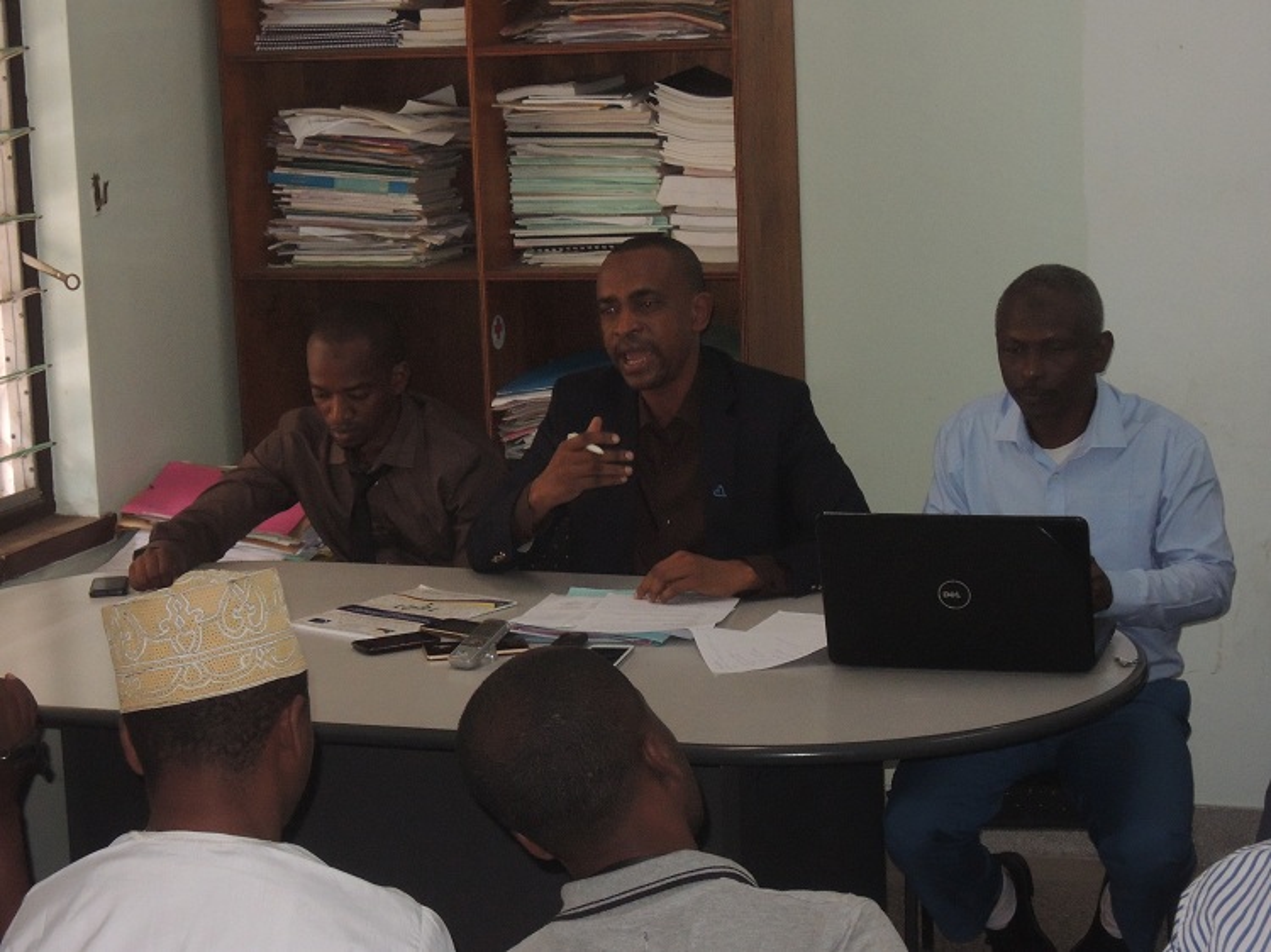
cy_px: 476
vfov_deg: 17.4
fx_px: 3120
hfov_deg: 23.0
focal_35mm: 85
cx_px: 636
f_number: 5
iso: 800
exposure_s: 1/60
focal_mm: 15.2
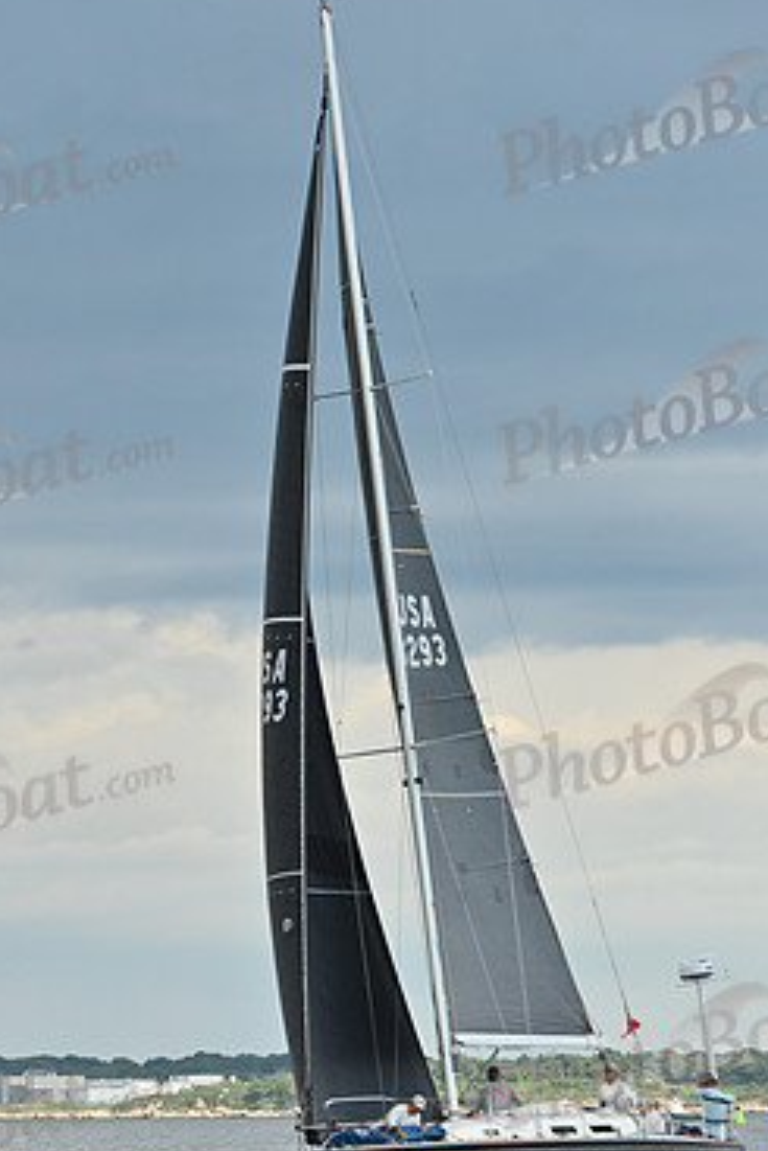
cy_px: 612
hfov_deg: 5.4
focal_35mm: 253
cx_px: 337
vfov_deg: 8.1
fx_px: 8088
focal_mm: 160
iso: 250
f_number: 4.5
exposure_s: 1/640
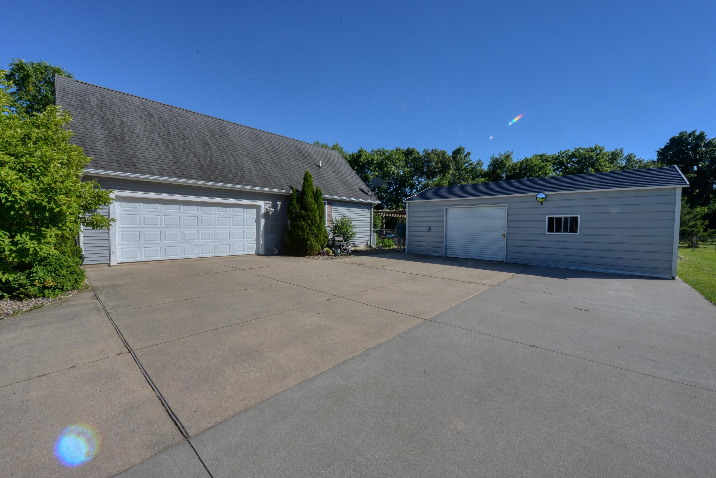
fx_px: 279
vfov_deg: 81.2
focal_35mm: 14
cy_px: 239
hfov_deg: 104.2
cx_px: 358
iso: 400
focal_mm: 14
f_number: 22
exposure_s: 1/200
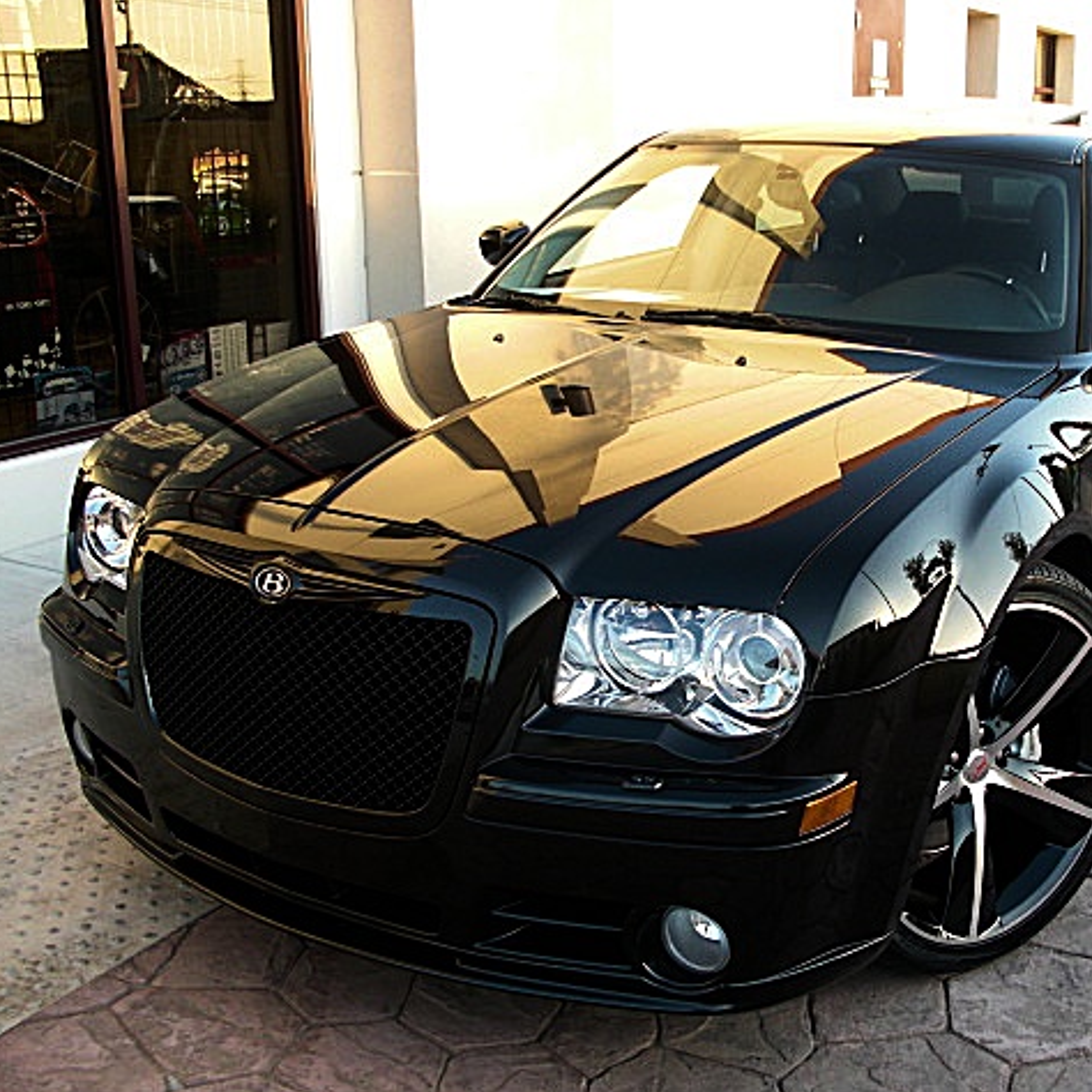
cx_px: 723
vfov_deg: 39.2
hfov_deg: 38.7
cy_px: 551
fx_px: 1535
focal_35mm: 43
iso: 100
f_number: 2.8
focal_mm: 6.3
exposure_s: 1/80
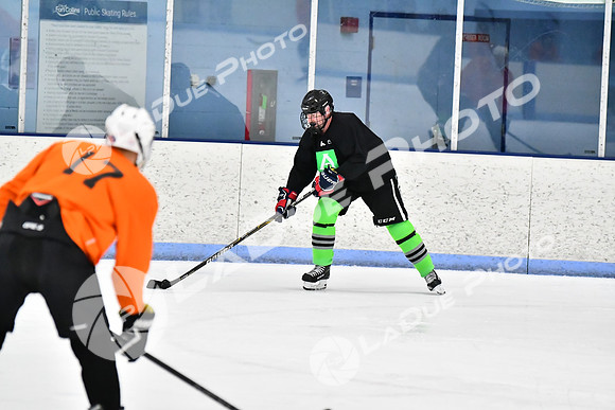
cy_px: 205
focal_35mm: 225
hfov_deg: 9.1
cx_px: 308
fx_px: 3844
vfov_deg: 6.1
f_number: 2.8
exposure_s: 1/1250
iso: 6400
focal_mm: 150
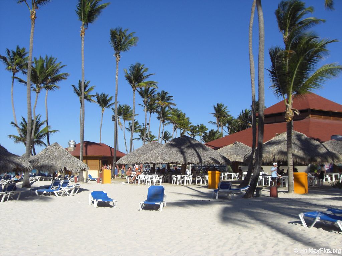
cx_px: 171
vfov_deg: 37.7
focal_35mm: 38
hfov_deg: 49.0
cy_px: 128
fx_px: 375
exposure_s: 1/200
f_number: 8
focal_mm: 6.2
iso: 64
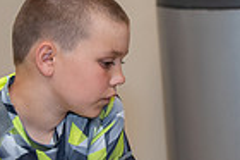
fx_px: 1485
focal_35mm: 223
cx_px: 406
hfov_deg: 8.9
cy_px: 90
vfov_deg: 6.1
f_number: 3.2
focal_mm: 48
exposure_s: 1/250
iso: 500
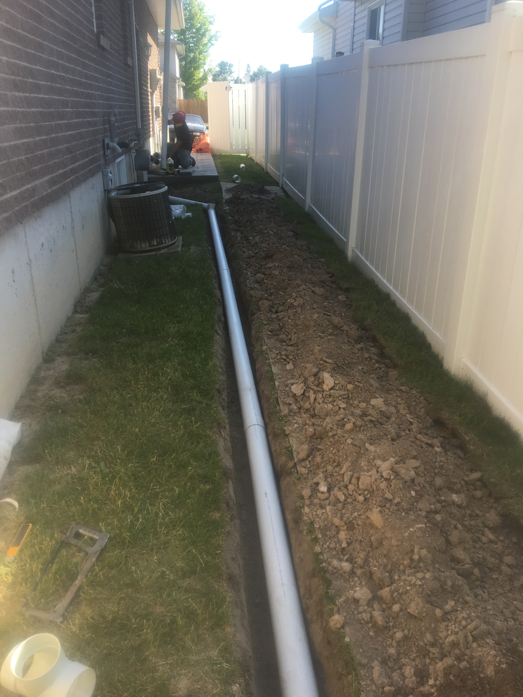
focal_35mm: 29
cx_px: 262
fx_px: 584
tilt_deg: -21.4
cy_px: 348
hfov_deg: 48.2
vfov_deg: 61.7
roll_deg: -0.4
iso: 25
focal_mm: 4.15
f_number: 2.2
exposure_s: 1/308
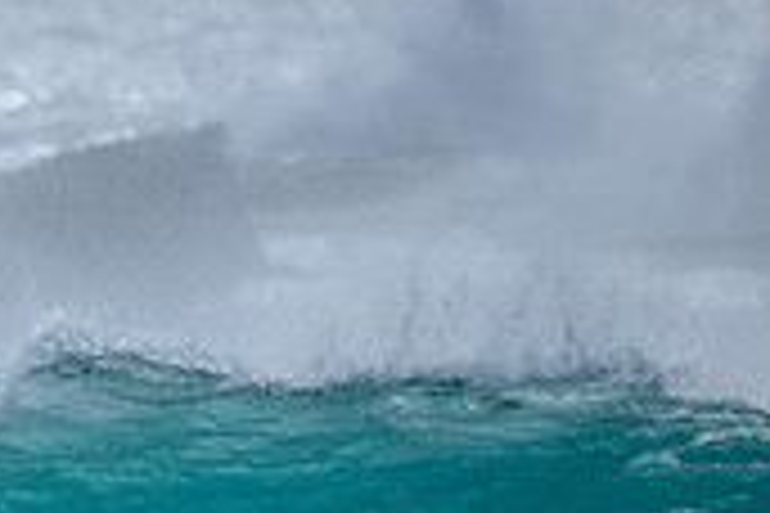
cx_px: -459
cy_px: 812
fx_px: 58195
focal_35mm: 2721
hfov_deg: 0.8
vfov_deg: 0.5
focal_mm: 800
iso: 140
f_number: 6.3
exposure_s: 1/2000
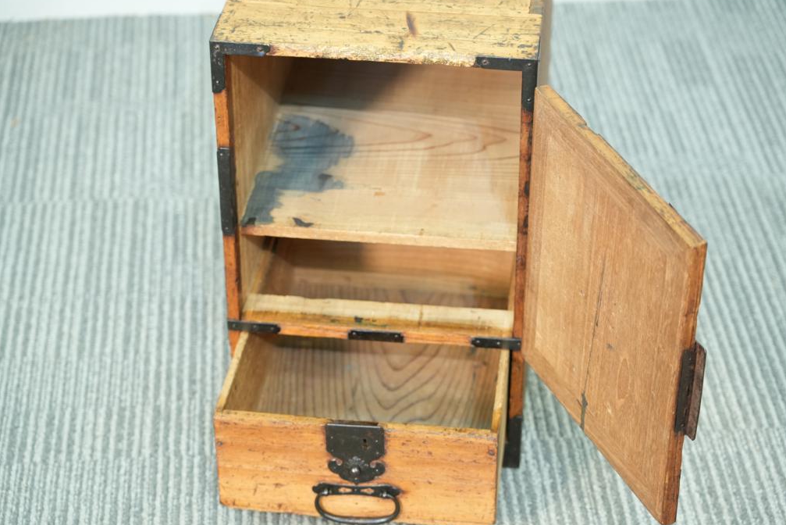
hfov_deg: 23.9
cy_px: 260
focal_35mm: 85
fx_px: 1856
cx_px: 408
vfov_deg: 16.1
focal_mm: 79
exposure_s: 1/80
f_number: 4
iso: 2500
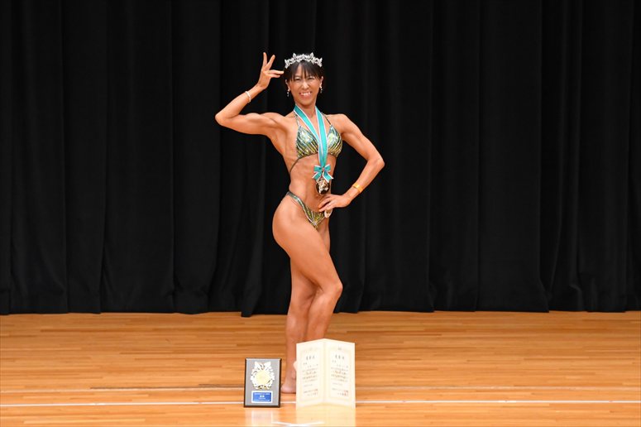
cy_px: 214
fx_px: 4805
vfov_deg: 5.1
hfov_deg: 7.6
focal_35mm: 270
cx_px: 320
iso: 4000
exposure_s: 1/400
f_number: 5.6
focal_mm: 180
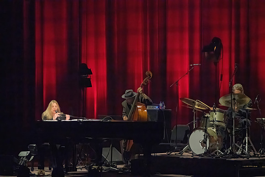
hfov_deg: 14.5
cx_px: 132
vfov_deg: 9.7
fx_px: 1038
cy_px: 88
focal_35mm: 141
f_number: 6.3
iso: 25600
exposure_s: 1/320
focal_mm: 141
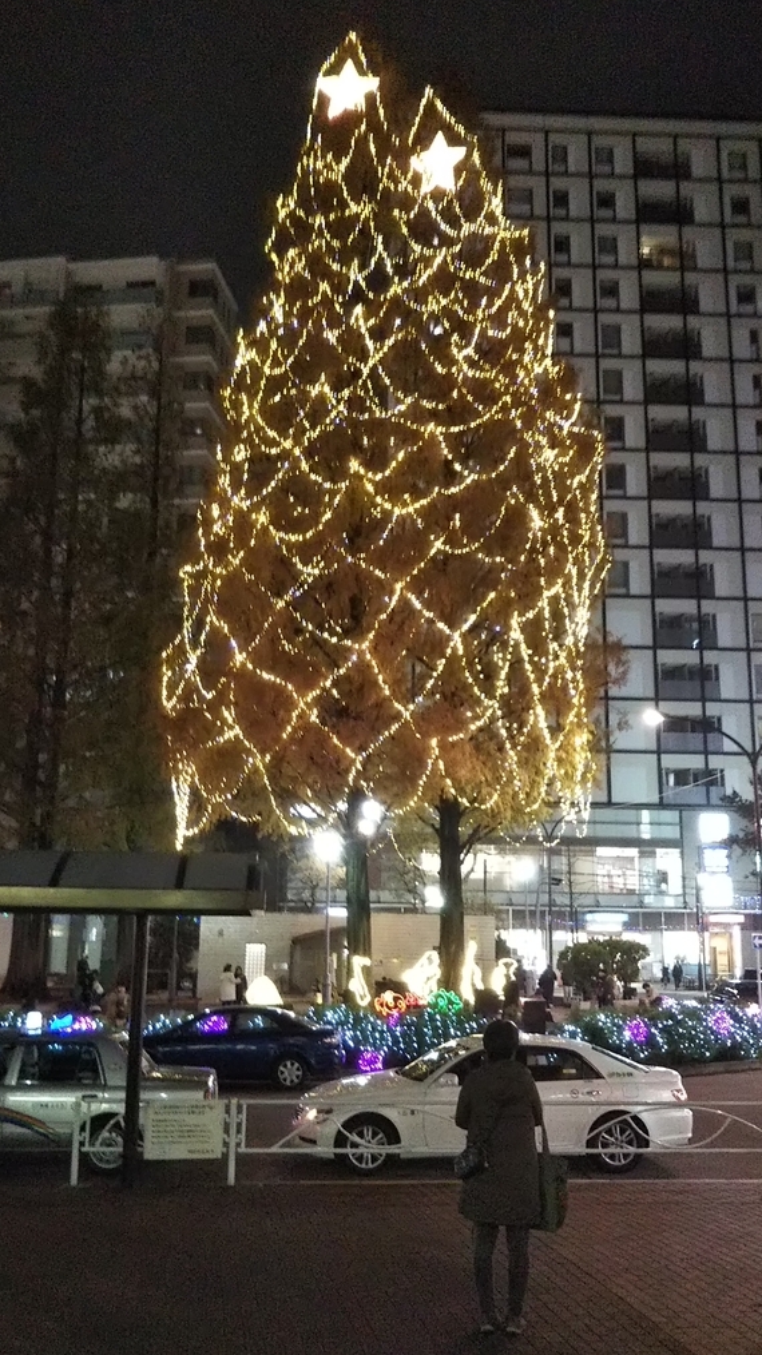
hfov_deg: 35.6
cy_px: 678
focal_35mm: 33
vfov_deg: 59.5
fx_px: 1186
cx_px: 364
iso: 400
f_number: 2.2
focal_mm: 4
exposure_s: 1/17
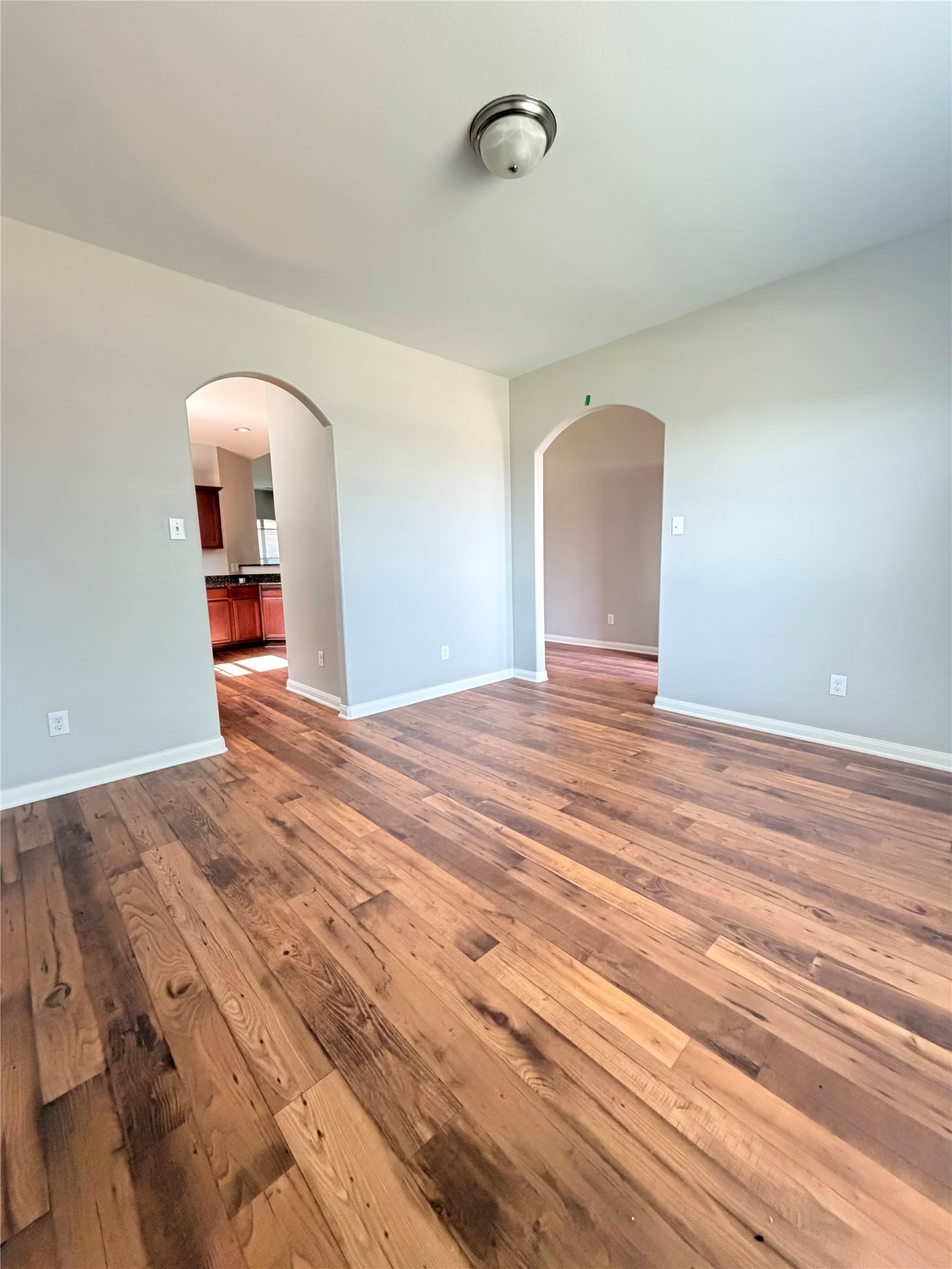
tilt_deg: -8.1
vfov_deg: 102.1
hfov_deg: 85.7
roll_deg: +1.7
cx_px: 476
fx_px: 513
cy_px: 634
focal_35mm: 14
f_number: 2.2
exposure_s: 1/60
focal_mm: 2.22
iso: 1000
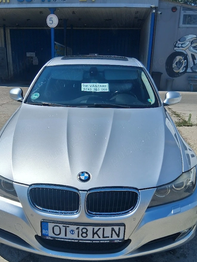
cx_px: 88
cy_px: 155
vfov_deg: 53.7
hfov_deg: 41.7
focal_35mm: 34
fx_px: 258
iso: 25
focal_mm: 3.98
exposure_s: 1/2000
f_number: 1.8
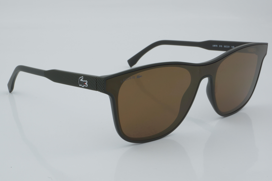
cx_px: 136
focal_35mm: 68
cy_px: 90
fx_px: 510
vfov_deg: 20.2
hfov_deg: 29.9
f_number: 32
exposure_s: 1/4
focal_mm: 45
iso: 100
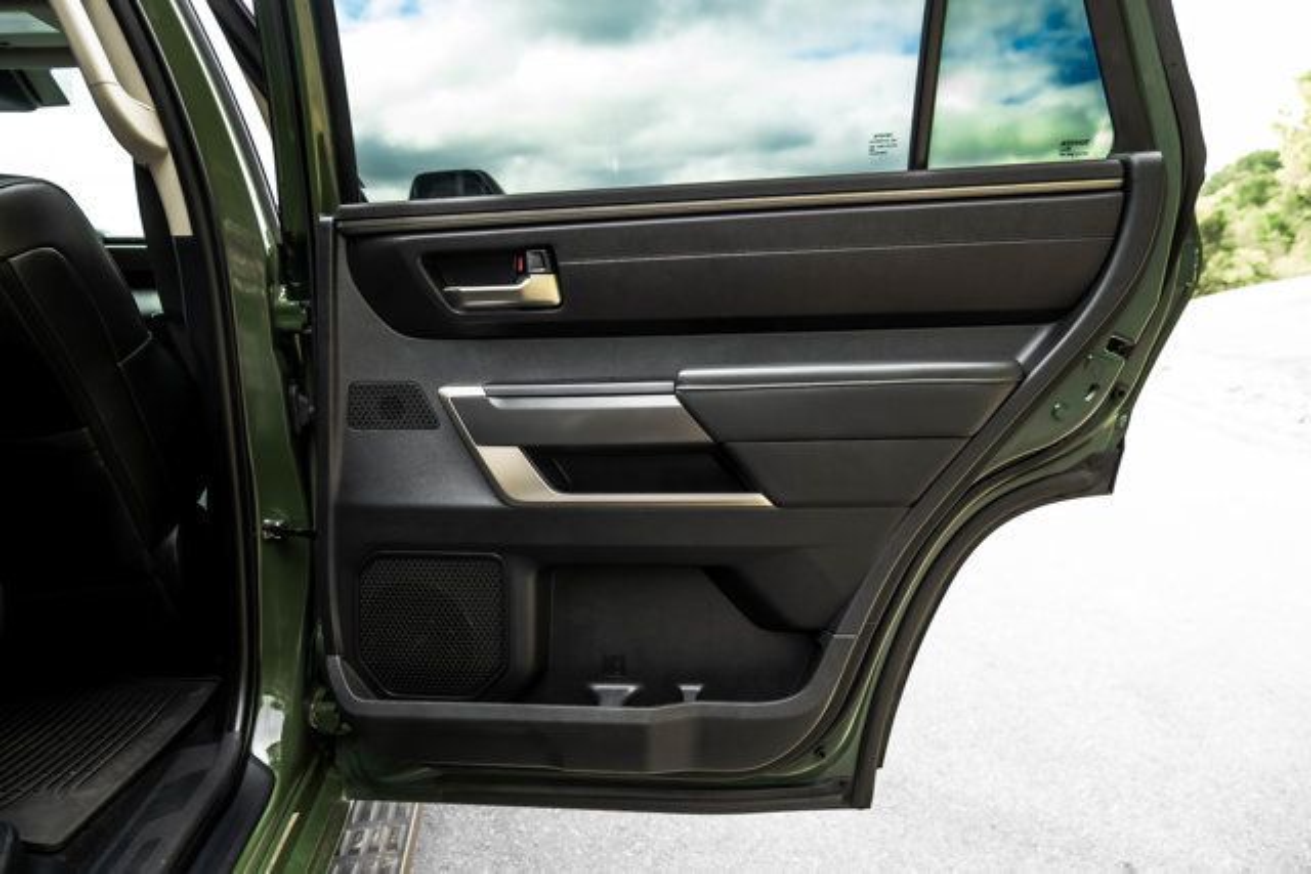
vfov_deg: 53.2
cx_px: 656
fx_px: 874
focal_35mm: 24
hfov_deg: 73.7
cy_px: 437
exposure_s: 1/200
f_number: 7.1
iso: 640
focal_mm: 24
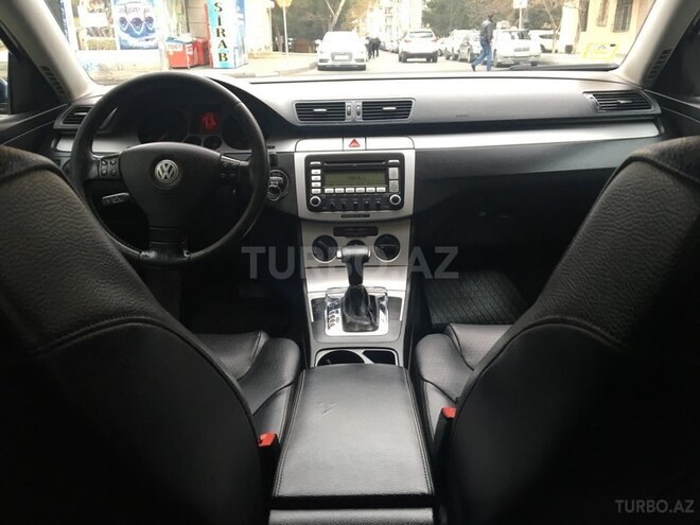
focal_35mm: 29
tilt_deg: -20.9
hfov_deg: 61.7
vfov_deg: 48.2
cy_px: 262
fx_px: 586
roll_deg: +0.7
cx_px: 350
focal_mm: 4.15
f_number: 2.2
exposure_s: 1/33
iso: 32
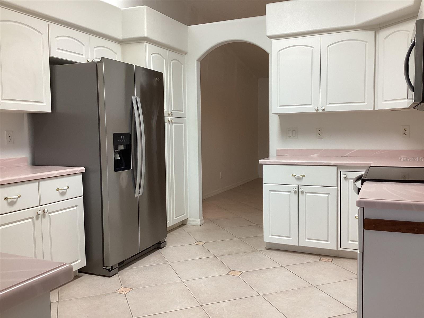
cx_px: 212
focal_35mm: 31
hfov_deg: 58.4
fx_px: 380
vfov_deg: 45.4
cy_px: 159
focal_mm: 3.3
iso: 80
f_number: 2.4
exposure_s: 1/60
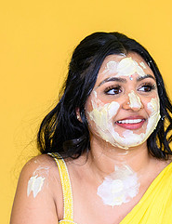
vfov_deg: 7.8
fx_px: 1645
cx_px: 79
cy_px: 174
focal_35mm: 252
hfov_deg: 6.0
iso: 400
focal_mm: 85
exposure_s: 1/400
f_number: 1.6
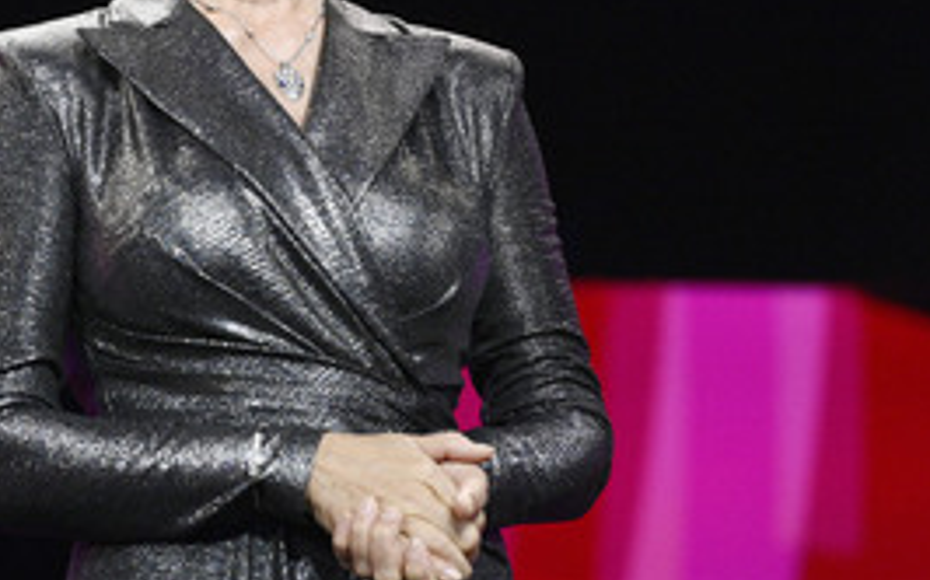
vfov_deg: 3.8
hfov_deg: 6.1
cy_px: 87
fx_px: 8741
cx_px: 253
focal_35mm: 345
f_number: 5.6
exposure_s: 1/250
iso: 8000
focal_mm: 200
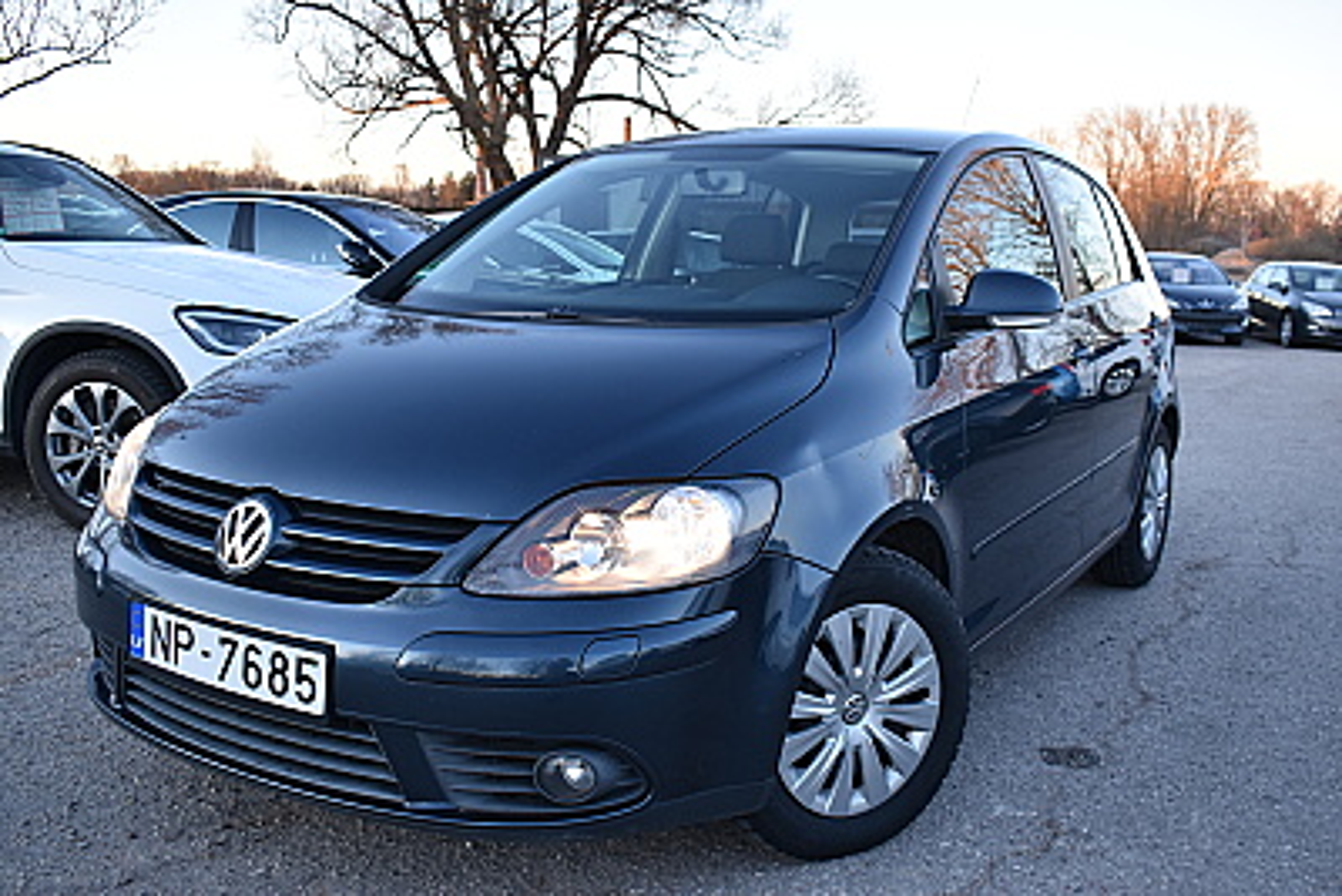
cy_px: 448
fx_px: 1286
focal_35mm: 34
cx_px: 671
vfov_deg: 38.4
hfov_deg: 55.1
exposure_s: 1/125
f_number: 5.6
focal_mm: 23
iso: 560
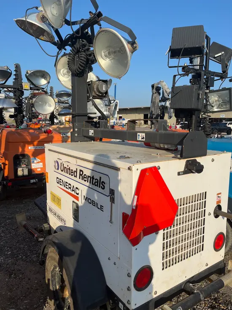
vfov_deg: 67.3
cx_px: 116
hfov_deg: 53.1
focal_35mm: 26
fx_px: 232
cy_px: 155
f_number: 1.6
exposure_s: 1/3745
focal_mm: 5.1
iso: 50
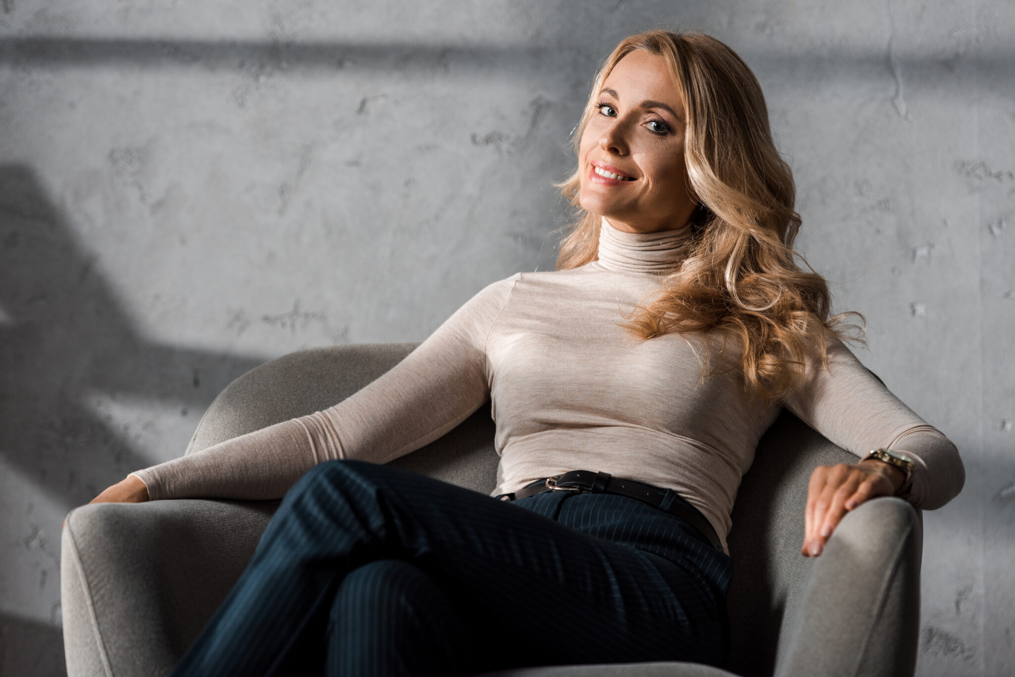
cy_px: 338
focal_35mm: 120
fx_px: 3384
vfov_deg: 11.4
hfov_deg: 17.1
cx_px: 508
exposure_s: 1/200
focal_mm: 120
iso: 200
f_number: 3.5
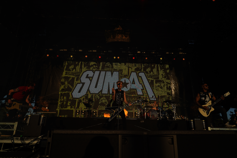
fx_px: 158
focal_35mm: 24
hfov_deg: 73.7
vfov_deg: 53.1
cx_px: 118
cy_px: 79
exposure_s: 1/1250
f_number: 8
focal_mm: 24
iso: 100
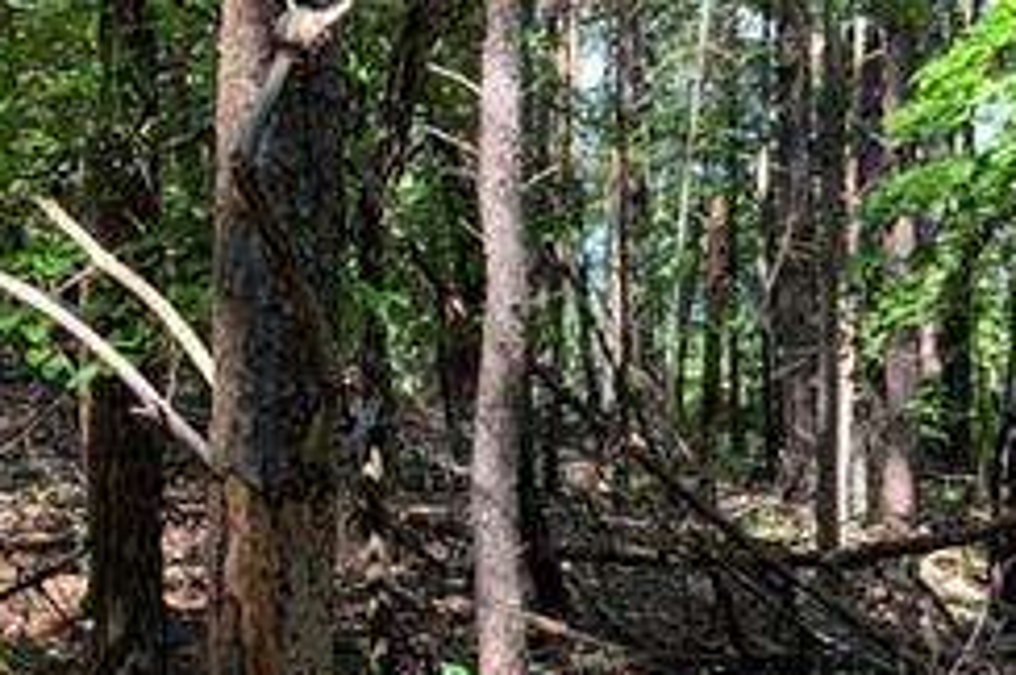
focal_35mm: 99
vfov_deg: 13.7
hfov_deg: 20.3
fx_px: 2790
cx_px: 162
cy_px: 579
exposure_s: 1/124
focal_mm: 3
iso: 16
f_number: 1.8
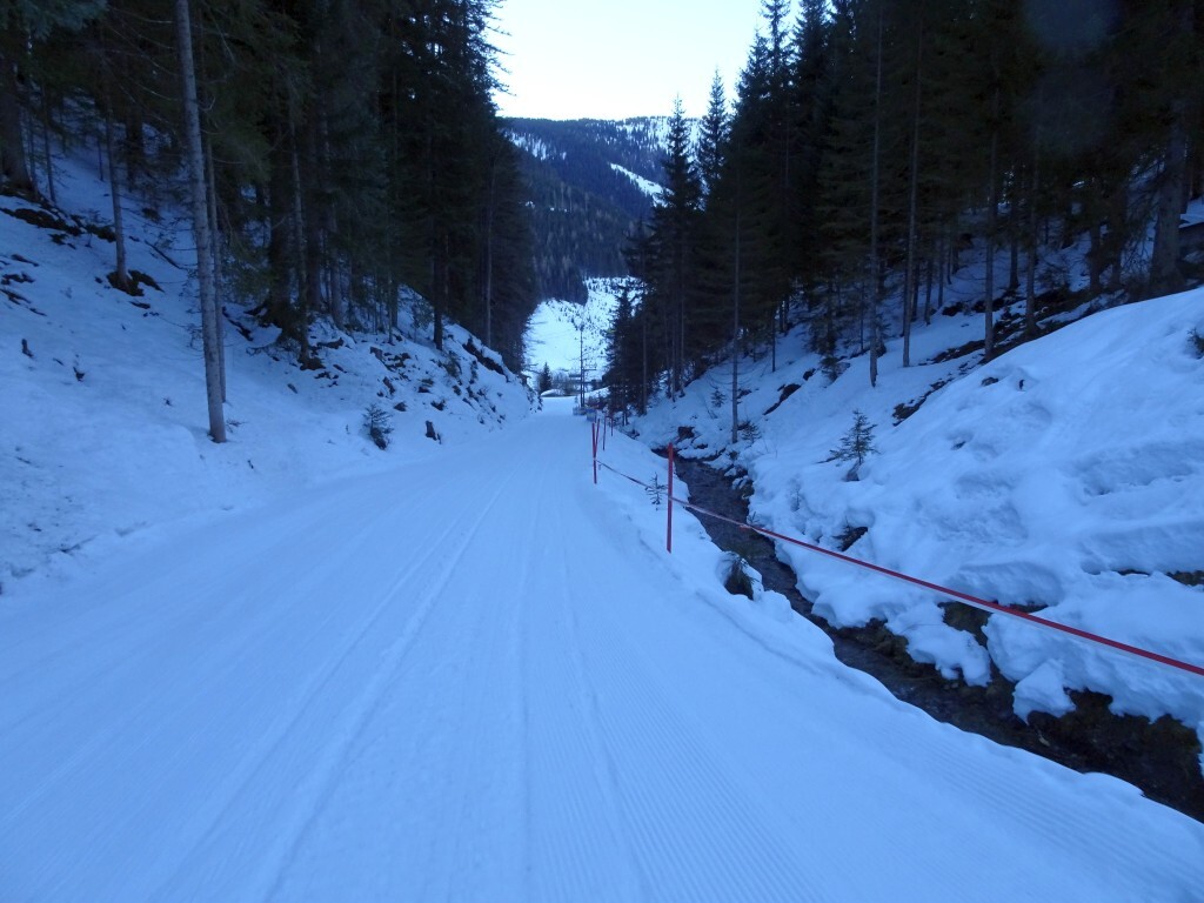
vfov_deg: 56.8
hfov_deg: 71.6
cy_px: 452
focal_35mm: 24
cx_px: 602
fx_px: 835
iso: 200
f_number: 3.5
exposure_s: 1/250
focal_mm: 4.1
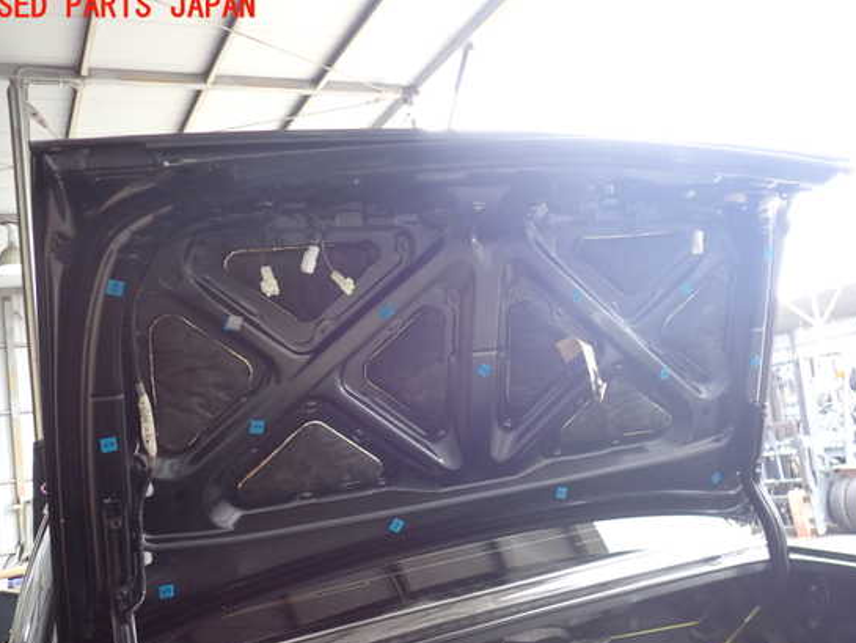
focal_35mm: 33
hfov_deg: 55.3
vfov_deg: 42.9
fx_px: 816
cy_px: 341
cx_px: 441
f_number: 2.3
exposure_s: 1/100
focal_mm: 5.4
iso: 200
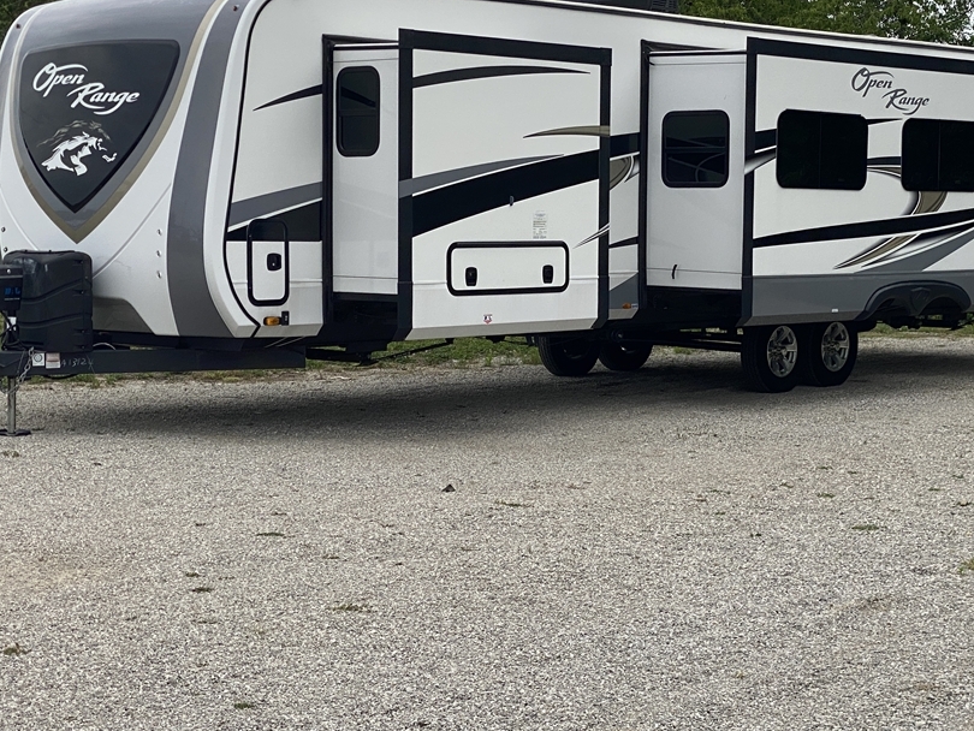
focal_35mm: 77
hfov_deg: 25.3
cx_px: 539
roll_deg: +0.2
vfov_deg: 19.1
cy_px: 327
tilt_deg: -3.8
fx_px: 2167
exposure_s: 1/999
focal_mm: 6
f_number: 2
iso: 20
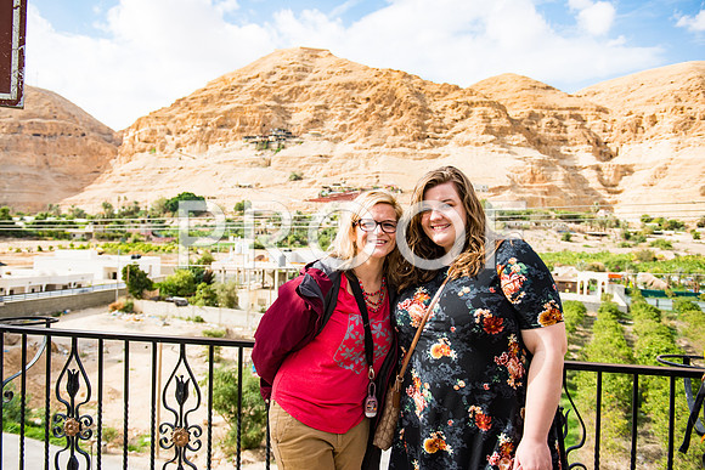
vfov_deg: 45.0
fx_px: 568
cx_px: 352
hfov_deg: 63.6
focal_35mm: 29
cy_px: 235
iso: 200
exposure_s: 1/2500
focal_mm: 29
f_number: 2.8
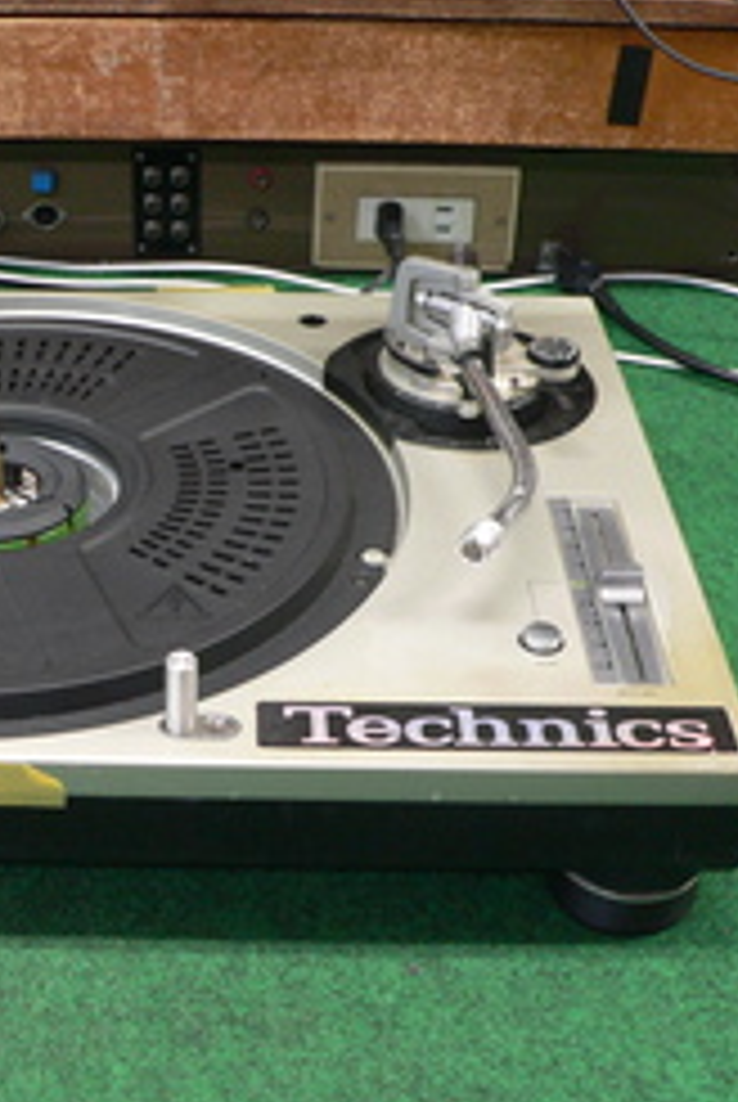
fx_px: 1778
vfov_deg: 34.4
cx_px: 104
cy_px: 573
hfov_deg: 23.0
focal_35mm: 58
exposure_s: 1/15
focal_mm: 6
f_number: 2.8
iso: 200
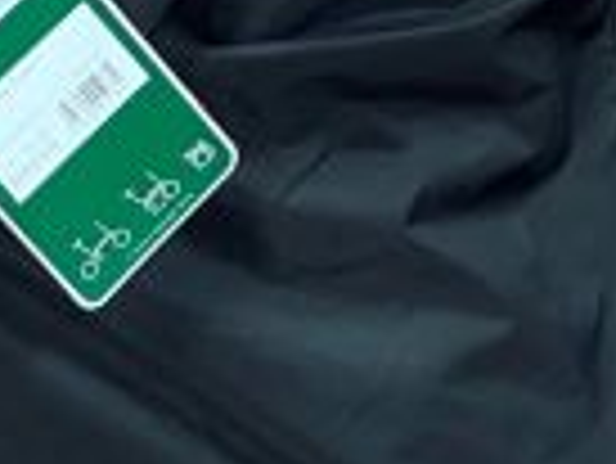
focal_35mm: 329
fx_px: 5860
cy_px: -90
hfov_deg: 6.0
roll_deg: +3.8
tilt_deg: -30.6
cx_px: 108
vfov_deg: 4.5
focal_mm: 9
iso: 640
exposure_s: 1/50
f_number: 2.8
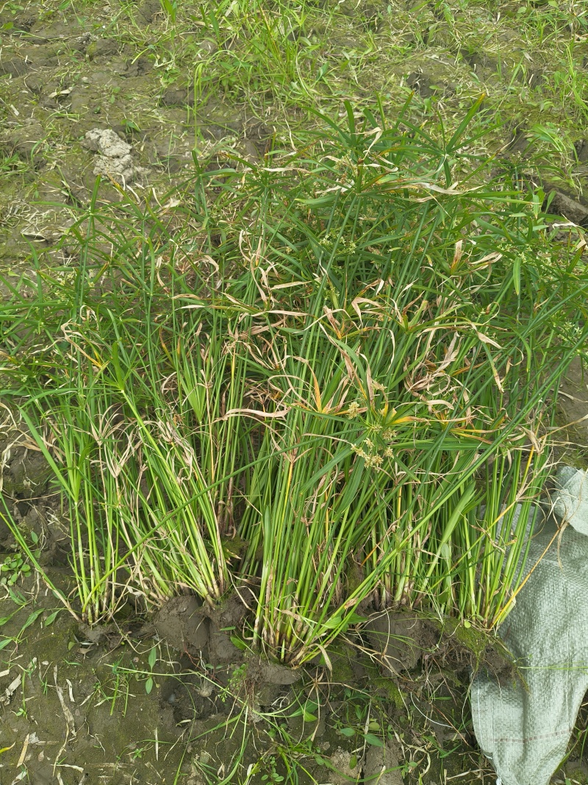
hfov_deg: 53.1
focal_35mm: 26
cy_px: 392
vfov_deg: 67.3
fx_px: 589
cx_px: 294
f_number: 1.8
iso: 100
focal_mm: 4.84
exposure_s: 1/100
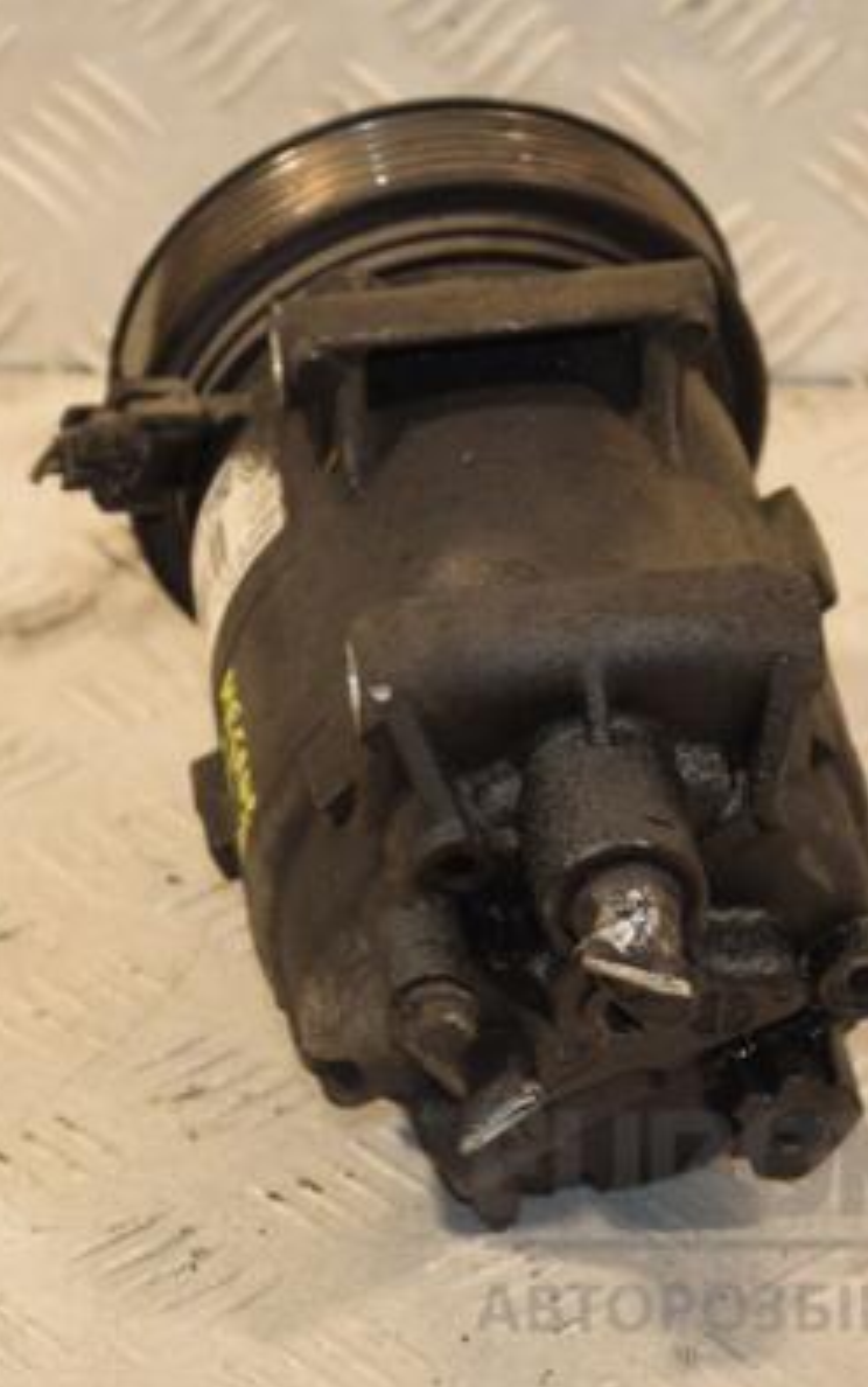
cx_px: 410
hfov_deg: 8.1
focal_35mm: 162
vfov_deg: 12.9
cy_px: 697
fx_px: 6123
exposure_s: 1/200
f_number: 6.3
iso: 800
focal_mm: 70
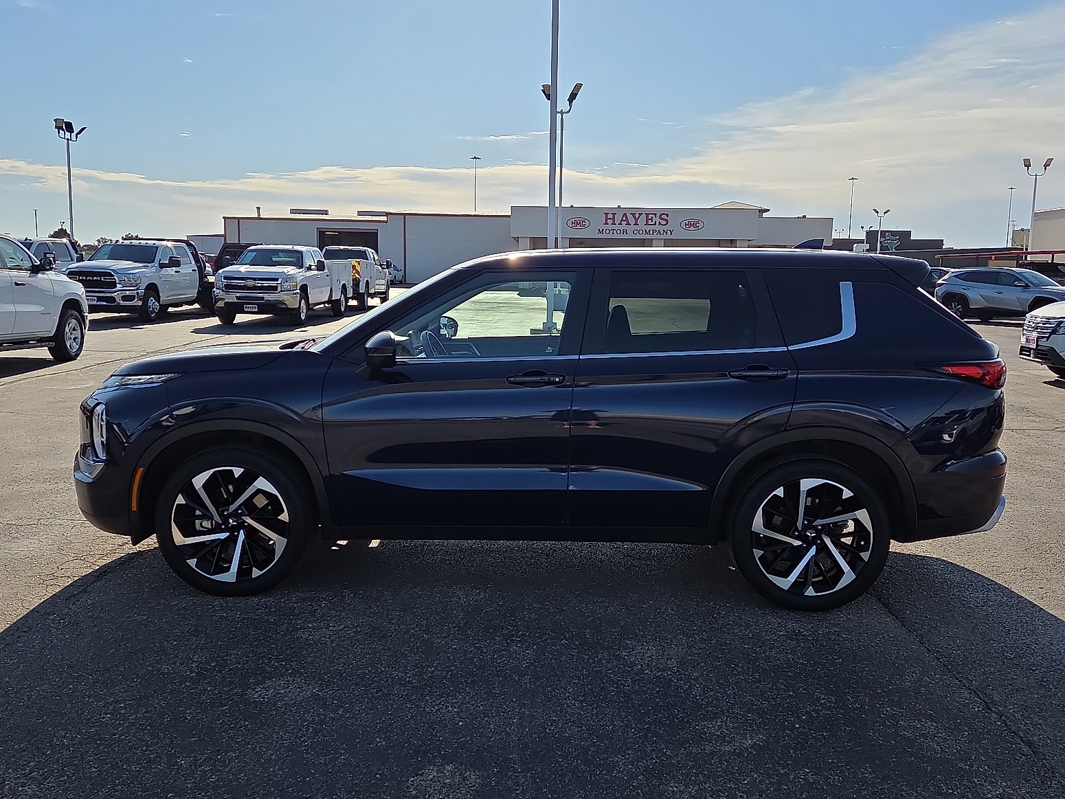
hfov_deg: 56.8
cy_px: 392
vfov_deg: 44.2
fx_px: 985
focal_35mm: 32
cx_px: 536
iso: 25
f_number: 1.8
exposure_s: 1/3333
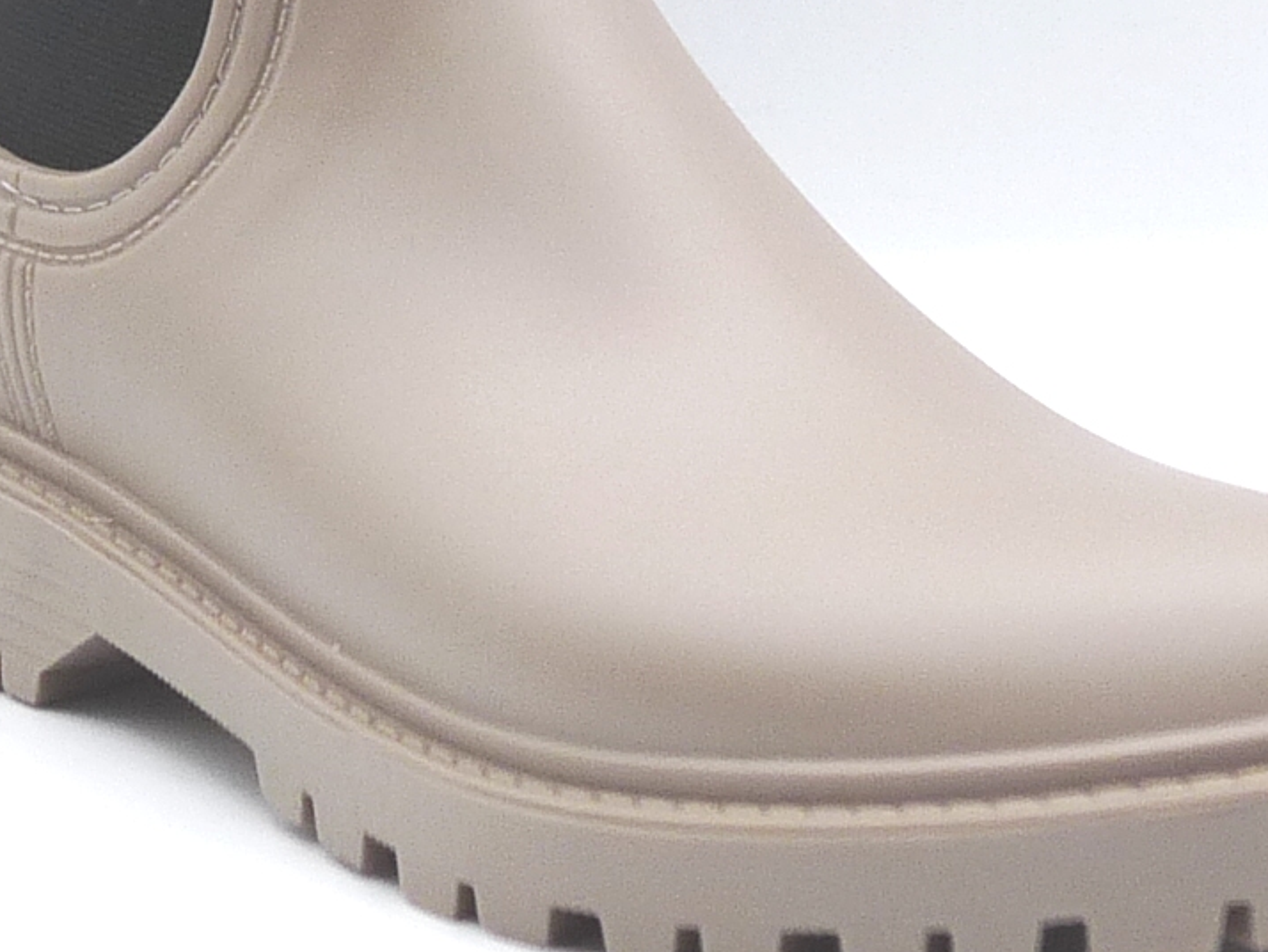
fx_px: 4104
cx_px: 602
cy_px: 249
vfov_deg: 13.2
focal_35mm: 112
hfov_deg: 17.6
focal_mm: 5
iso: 100
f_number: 4
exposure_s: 1/200
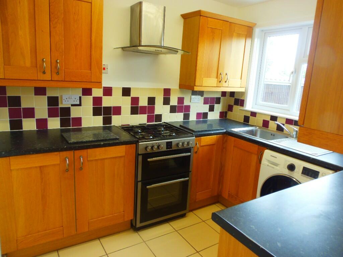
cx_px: 172
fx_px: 238
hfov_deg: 71.6
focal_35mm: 24
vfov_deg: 56.8
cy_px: 128
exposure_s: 1/30
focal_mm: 4.3
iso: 64
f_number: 2.9
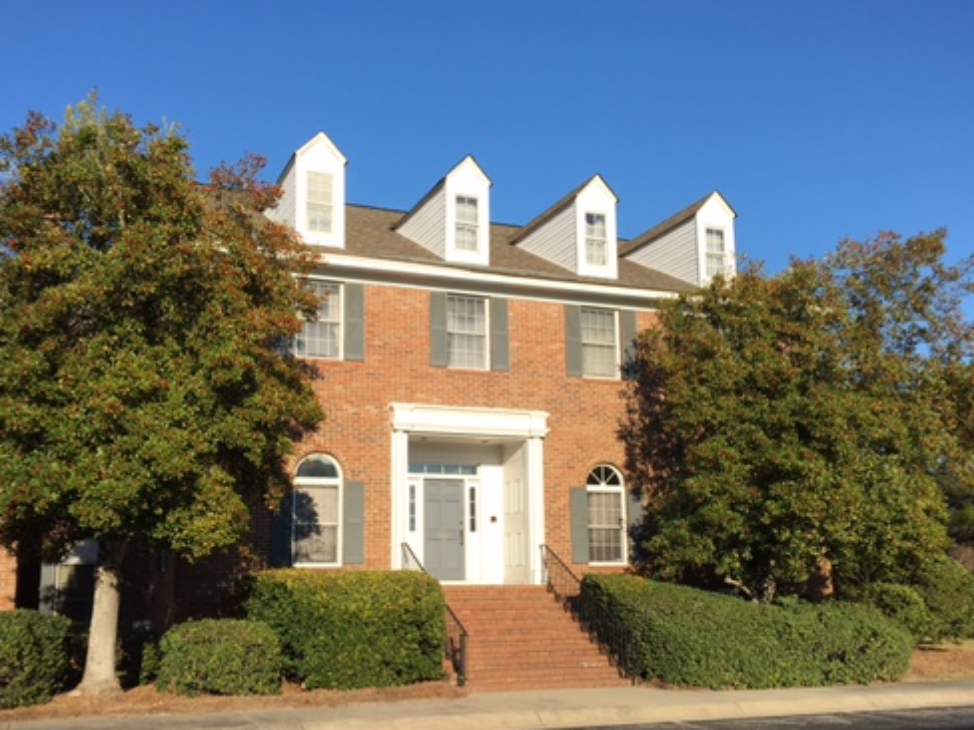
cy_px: 419
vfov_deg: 37.6
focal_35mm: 38
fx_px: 1069
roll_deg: +0.1
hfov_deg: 49.0
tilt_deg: +10.3
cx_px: 473
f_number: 2.2
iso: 25
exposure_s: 1/1451
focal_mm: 4.15
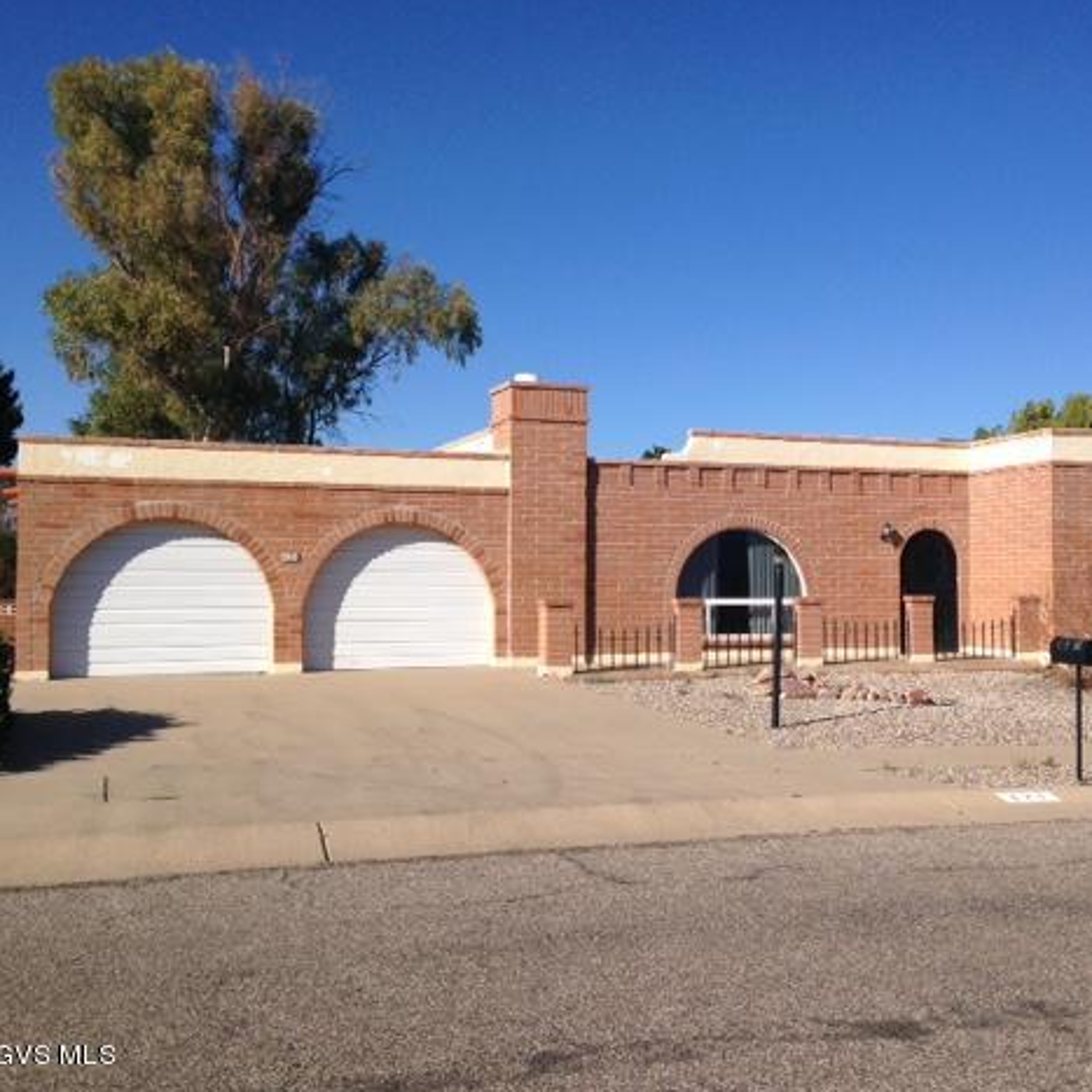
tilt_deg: +1.4
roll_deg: +0.9
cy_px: 540
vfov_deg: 41.9
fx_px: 1428
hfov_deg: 41.7
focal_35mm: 40
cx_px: 634
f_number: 2.4
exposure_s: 1/2584
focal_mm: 4.12
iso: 50
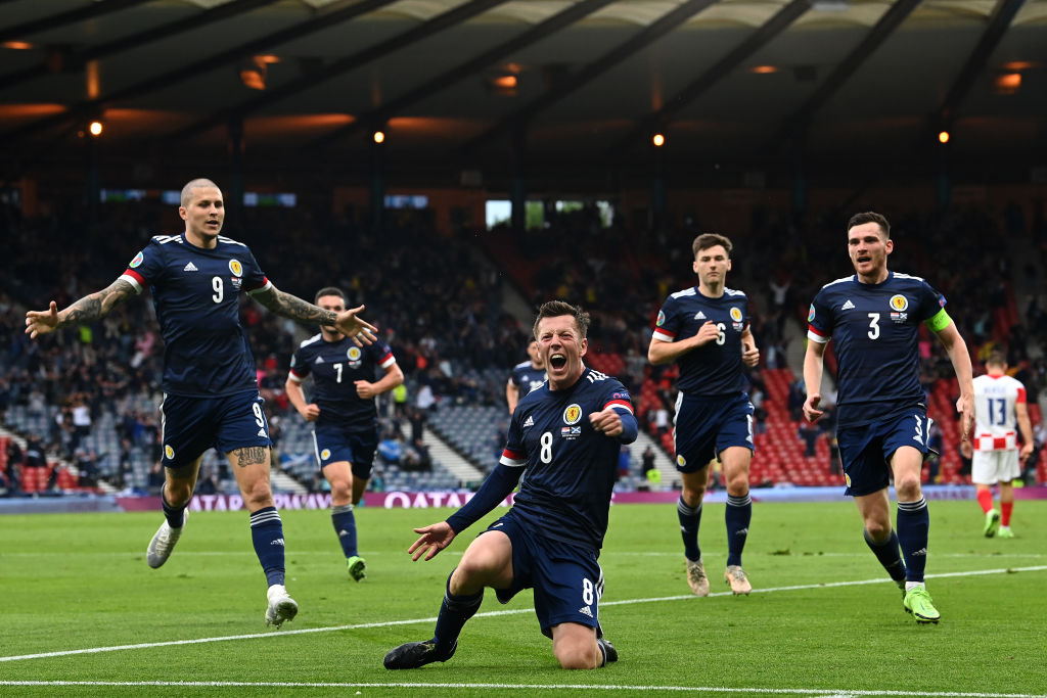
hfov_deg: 18.3
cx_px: 524
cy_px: 349
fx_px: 3258
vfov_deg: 12.2
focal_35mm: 112
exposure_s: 1/1000
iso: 2000
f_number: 5
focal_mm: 112
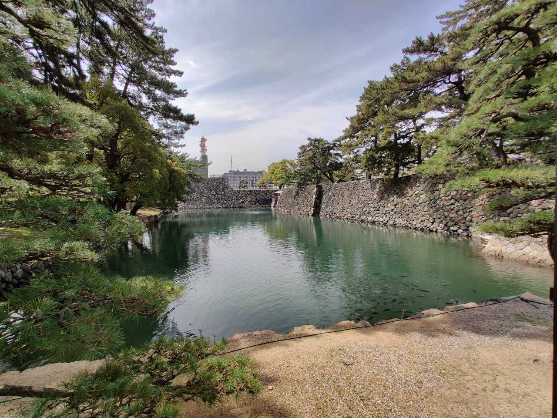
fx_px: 209
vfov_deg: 89.9
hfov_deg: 106.2
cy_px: 209
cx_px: 278
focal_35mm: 13
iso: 125
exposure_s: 1/1475
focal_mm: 2.2
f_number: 2.2
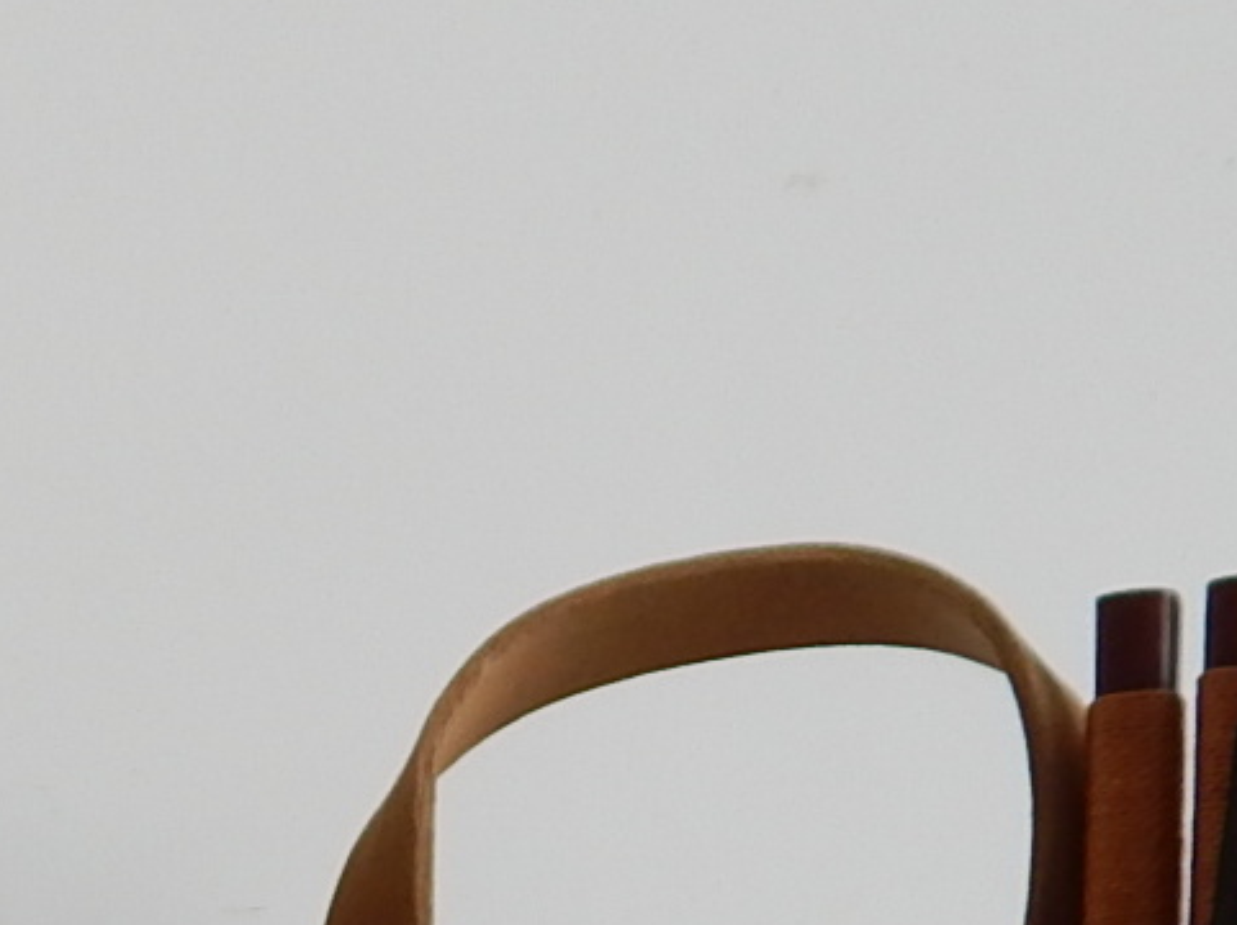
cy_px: 1480
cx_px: -316
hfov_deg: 17.8
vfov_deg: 13.2
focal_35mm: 104
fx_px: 3714
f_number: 3
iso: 125
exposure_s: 1/60
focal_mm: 4
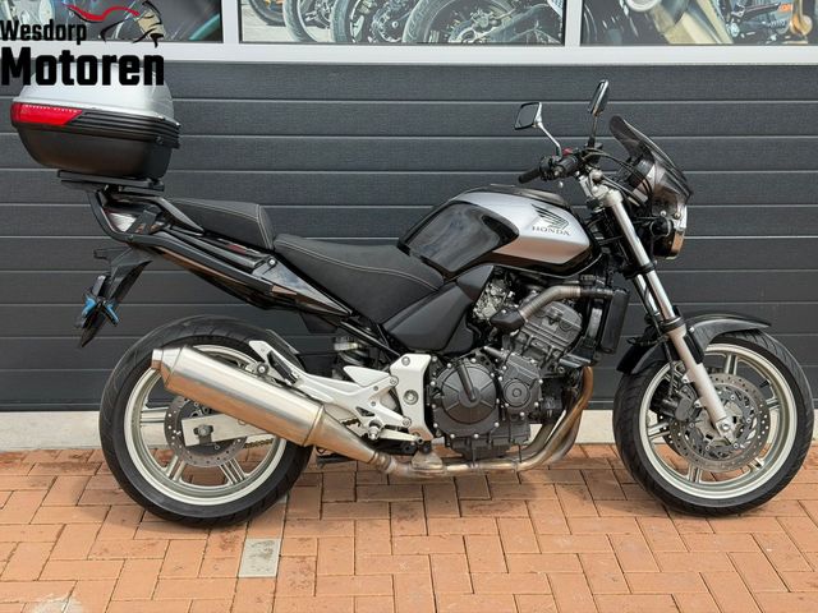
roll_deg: -0.6
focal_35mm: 48
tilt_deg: -15.9
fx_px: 1134
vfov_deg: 30.3
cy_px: 306
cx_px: 409
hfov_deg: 39.7
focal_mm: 6.76
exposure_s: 1/2208
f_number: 1.78
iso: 100
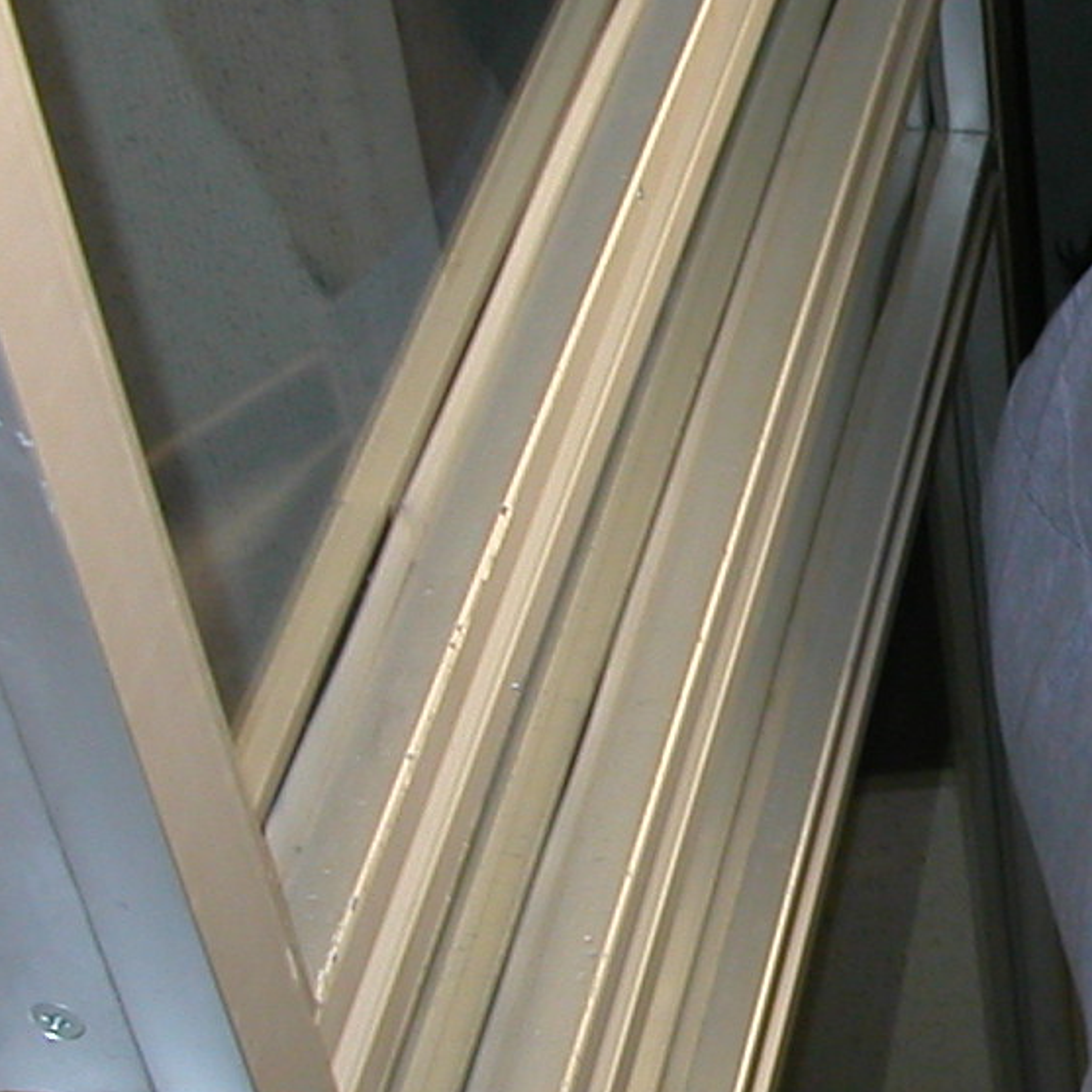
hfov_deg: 17.5
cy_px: 471
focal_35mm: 94
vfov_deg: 18.5
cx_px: 1345
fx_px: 3355
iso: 100
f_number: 2.7
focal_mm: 5.6
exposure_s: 1/30
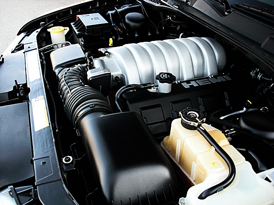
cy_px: 102
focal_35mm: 36
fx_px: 285
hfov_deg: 51.4
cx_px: 137
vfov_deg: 39.7
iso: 100
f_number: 2.8
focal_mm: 6.3
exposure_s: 1/100
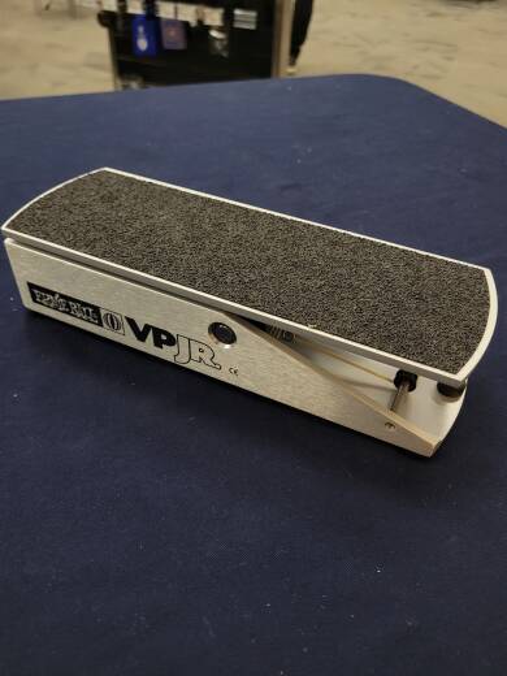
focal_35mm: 26
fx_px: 508
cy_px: 338
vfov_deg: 67.3
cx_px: 254
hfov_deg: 53.1
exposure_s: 1/120
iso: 320
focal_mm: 5.4
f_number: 1.8
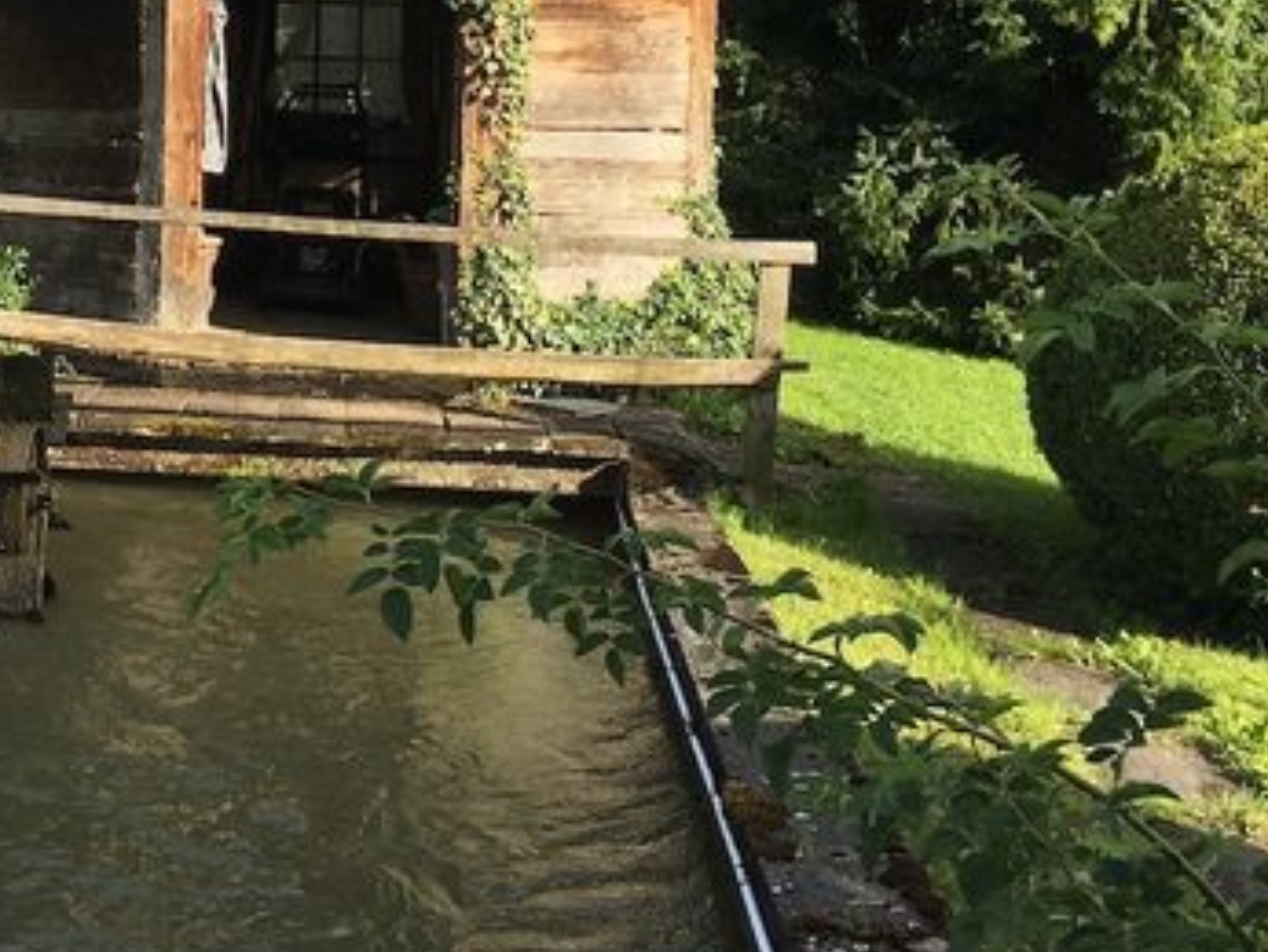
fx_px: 2456
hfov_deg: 27.6
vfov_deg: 21.5
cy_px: 110
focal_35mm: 67
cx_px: 70
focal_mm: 4.15
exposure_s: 1/646
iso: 25
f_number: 2.2
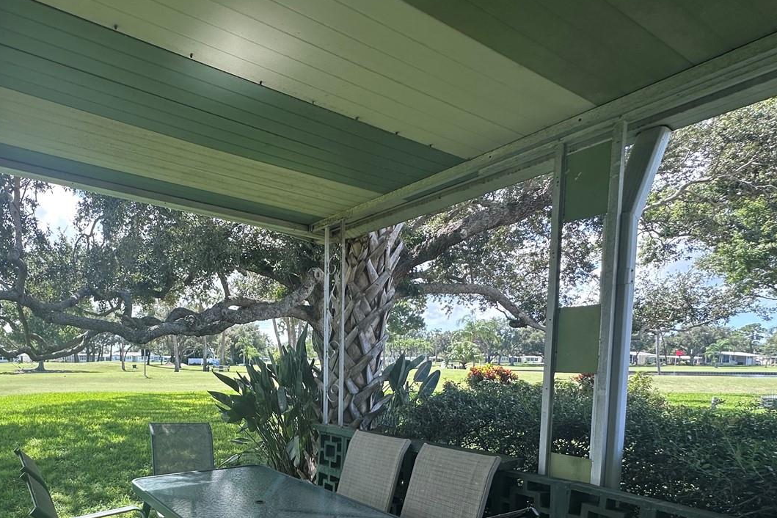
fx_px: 475
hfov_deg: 74.9
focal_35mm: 22
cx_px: 230
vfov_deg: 54.3
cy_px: 395
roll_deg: +0.1
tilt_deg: -4.4
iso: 40
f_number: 2.2
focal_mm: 2.22
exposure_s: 1/319
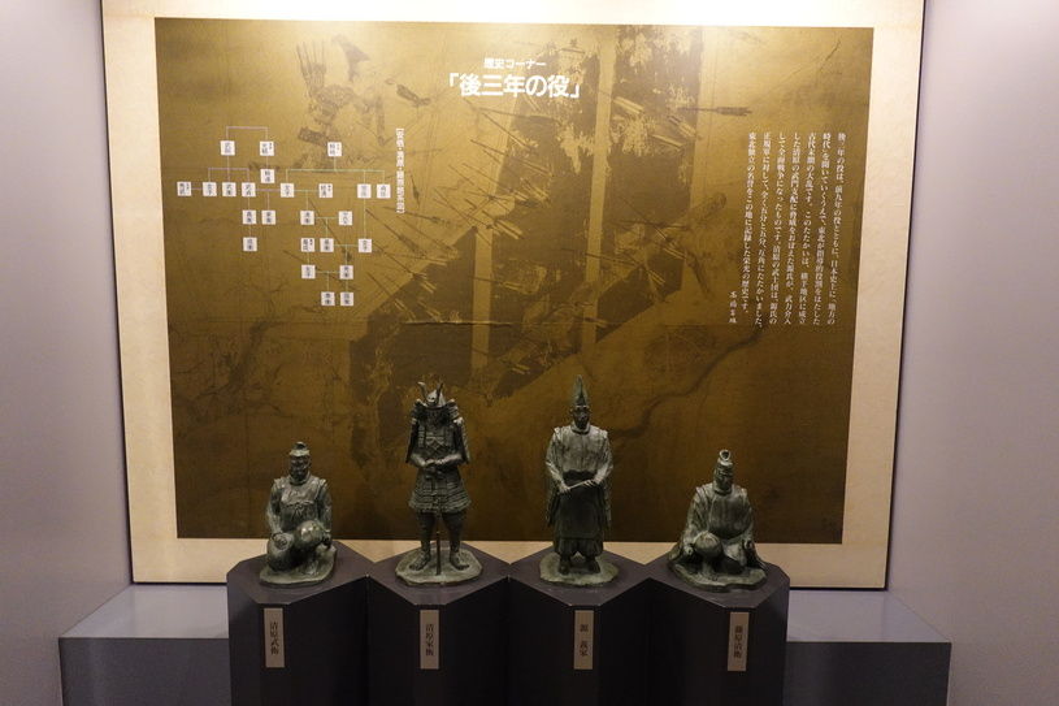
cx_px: 530
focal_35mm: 20
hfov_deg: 84.0
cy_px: 353
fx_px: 588
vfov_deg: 61.9
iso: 2000
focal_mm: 7.6
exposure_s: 1/80
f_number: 2
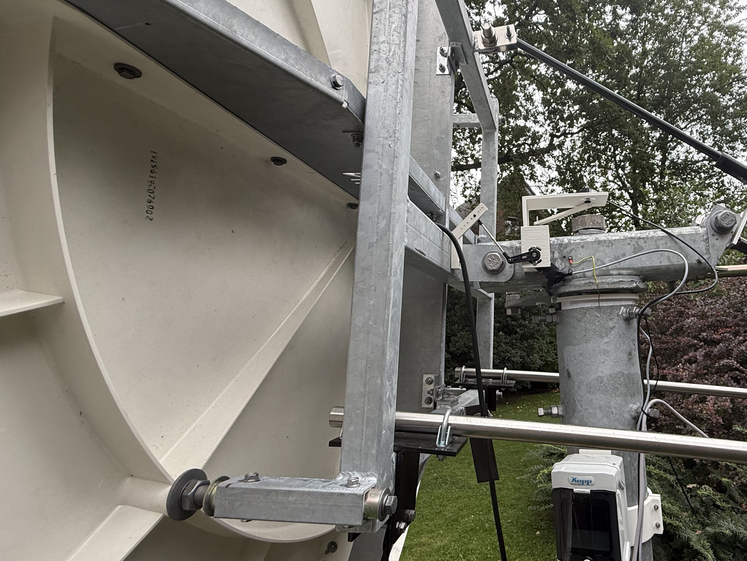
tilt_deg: +6.8
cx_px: 531
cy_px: 278
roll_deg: +3.0
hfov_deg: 75.0
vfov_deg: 63.4
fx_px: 453
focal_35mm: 21
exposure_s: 1/258
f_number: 2.2
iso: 64
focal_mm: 2.22
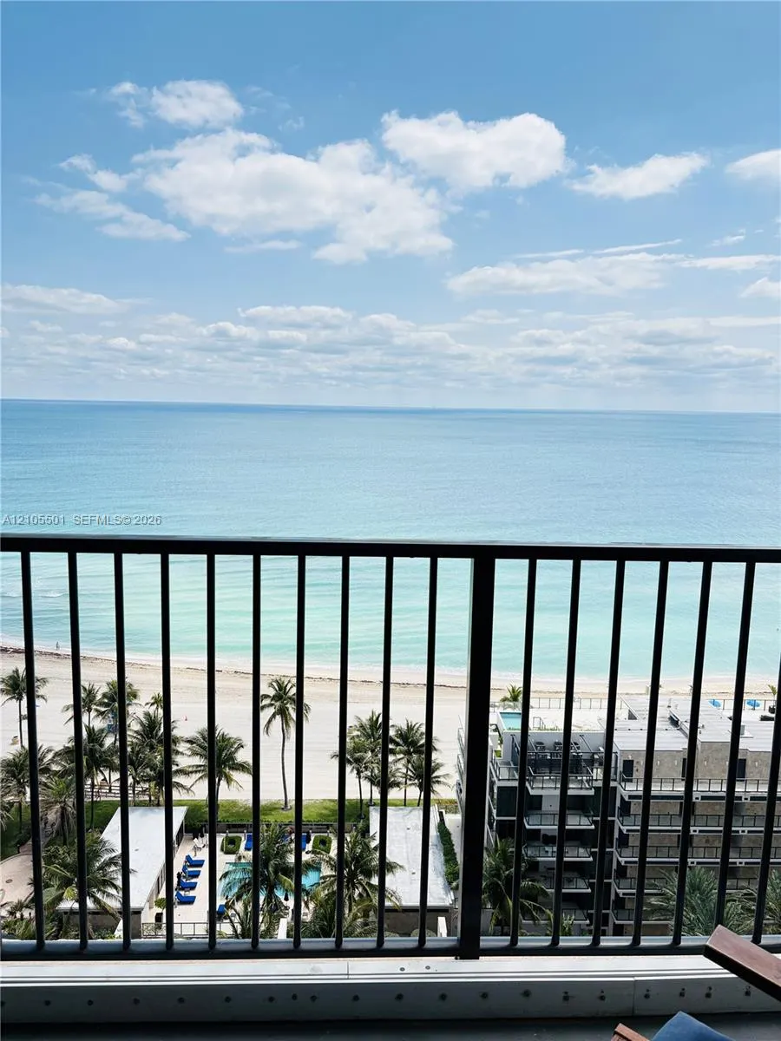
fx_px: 782
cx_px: 390
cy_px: 520
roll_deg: -0.6
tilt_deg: -8.1
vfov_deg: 67.3
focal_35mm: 26
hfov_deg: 53.1
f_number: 1.6
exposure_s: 1/3279
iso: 64
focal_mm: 5.96
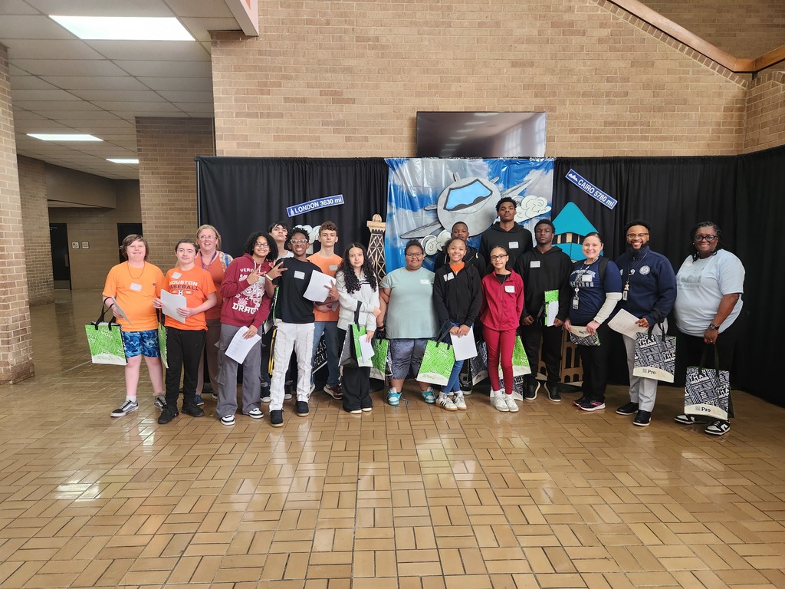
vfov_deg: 58.9
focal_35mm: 23
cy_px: 294
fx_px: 522
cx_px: 392
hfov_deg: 73.9
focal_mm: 5.4
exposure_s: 1/120
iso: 200
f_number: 1.8
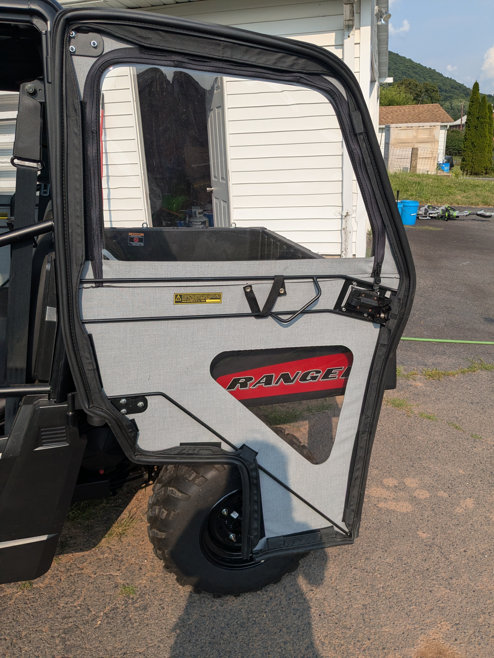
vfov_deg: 65.3
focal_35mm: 27
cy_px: 329
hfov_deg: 51.4
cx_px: 247
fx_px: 514
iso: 65
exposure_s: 1/3891
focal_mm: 4.38
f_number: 1.73
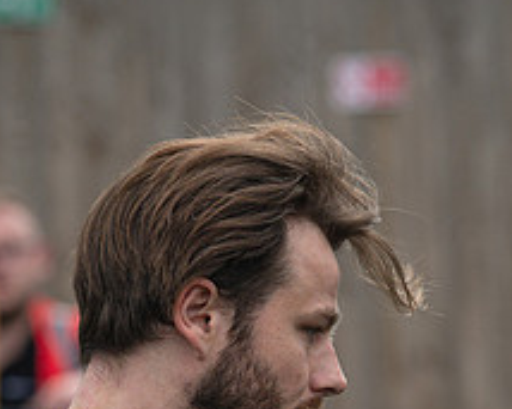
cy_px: 428
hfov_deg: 3.2
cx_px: 307
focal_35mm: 598
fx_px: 9057
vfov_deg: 2.6
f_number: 4
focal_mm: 135
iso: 200
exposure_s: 1/1150
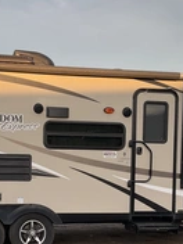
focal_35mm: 66
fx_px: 465
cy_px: 177
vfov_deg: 29.0
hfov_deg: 22.1
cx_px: 46
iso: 25
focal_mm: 3
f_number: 1.8
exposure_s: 1/305
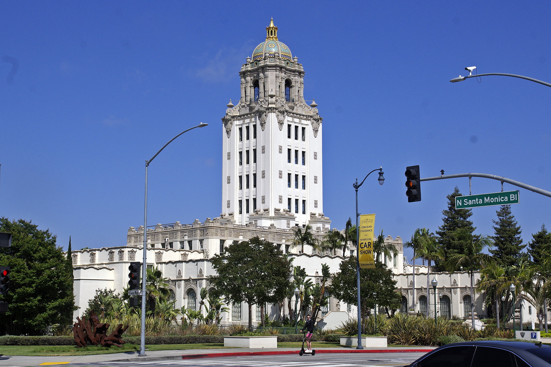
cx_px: 276
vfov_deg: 27.5
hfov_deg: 40.3
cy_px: 184
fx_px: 750
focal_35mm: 49
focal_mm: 32.5
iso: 200
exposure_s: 1/800
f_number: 8
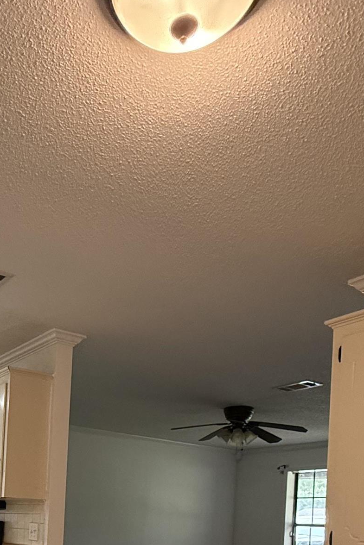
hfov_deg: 33.2
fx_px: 576
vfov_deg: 44.6
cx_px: 34
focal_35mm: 38
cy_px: 520
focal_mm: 2.22
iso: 400
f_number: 2.2
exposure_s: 1/120
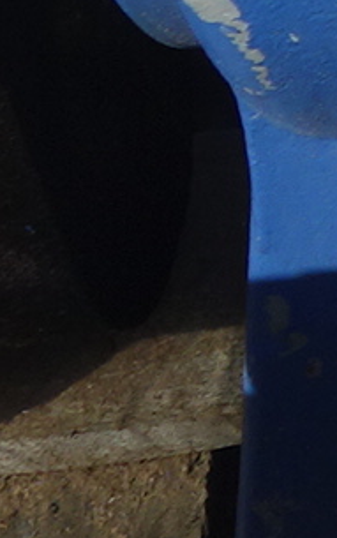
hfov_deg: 3.6
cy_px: -781
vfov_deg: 6.2
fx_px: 4696
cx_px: 1874
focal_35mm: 320
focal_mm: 12.94
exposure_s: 1/800
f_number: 5.6
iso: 125
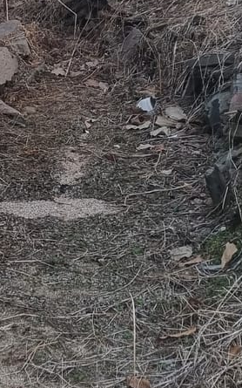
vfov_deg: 17.3
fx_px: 1256
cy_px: 31
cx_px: 52
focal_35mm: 119
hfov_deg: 11.0
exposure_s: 1/1432
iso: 50
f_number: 1.8
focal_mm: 5.4
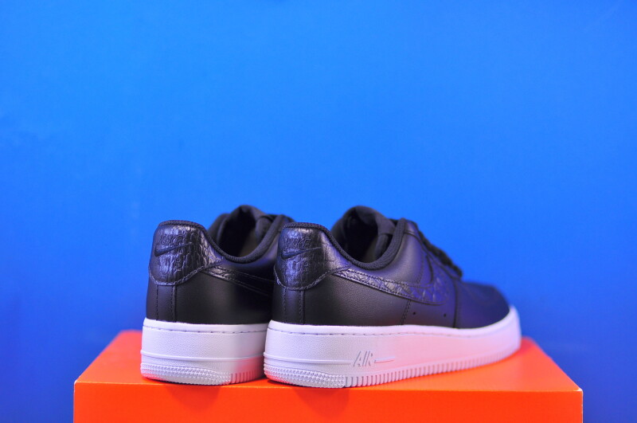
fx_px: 1325
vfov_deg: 18.1
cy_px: 212
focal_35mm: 75
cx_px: 318
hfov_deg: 27.0
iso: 250
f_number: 2
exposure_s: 1/320
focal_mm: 50
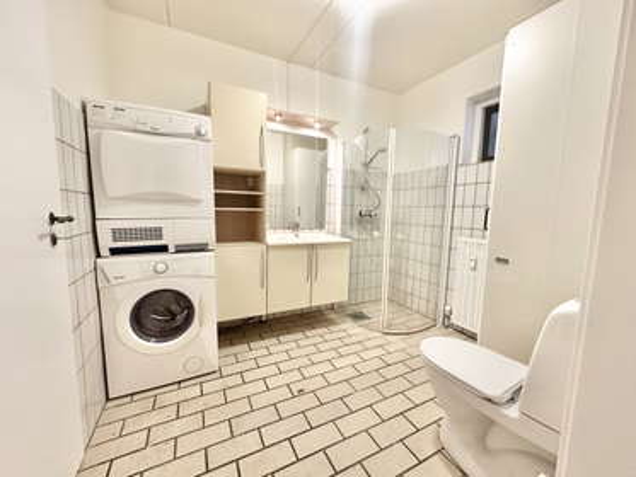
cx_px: 318
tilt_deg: -6.9
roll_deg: -0.8
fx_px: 257
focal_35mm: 14
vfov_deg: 85.7
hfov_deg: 102.0
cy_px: 238
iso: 640
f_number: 2.2
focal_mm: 2.22
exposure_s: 1/50
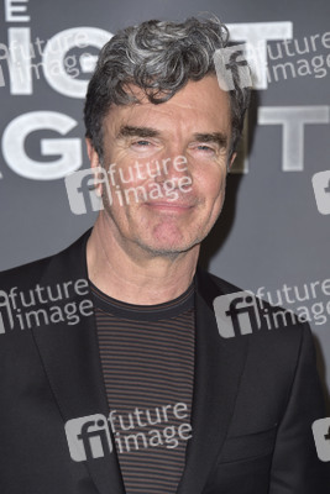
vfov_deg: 12.1
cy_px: 247
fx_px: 2335
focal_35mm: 170
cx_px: 165
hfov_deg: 8.1
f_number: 6.3
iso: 400
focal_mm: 170
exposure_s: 1/250
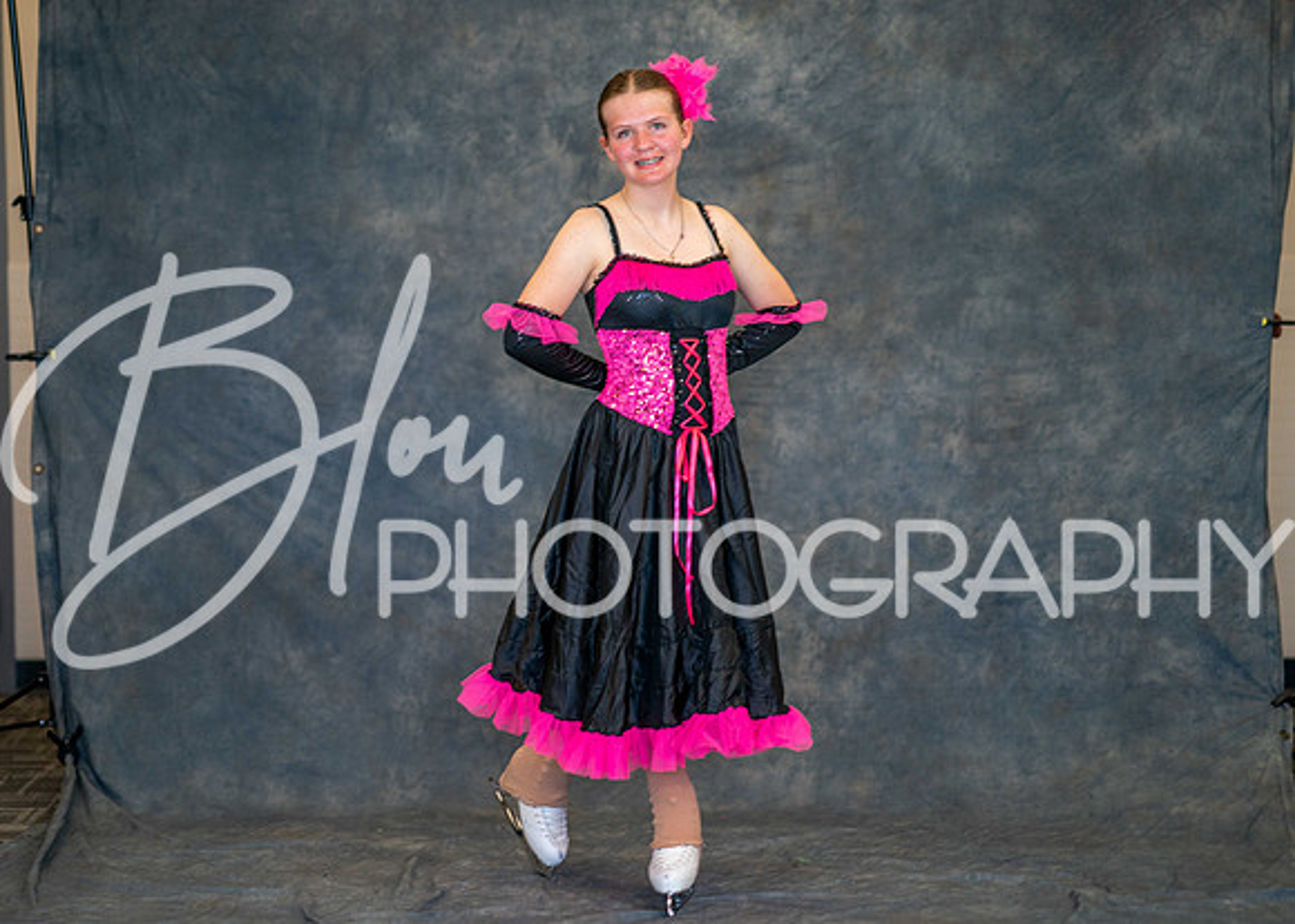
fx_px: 3458
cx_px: 563
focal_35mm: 94
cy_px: 436
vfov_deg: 15.2
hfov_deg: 21.2
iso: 400
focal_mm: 85
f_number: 1.4
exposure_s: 1/250
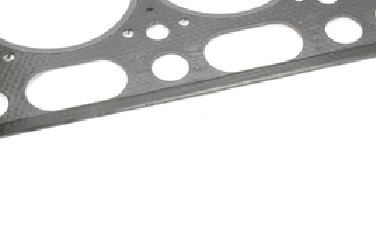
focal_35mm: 136
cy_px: -4
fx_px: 1419
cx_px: 145
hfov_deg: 15.1
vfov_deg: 10.0
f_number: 11
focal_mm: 38
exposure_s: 1/125
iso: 640
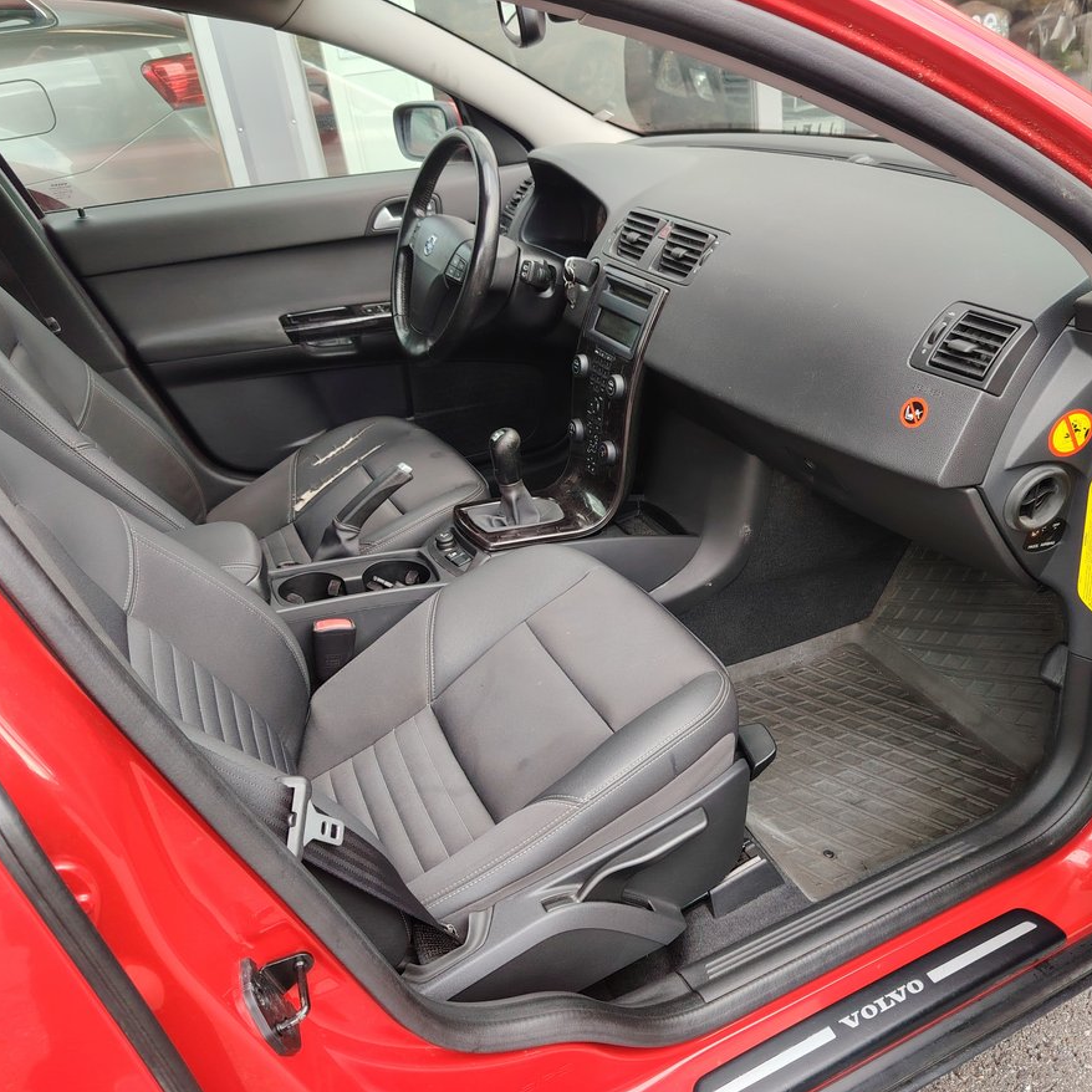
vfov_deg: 55.6
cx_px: 634
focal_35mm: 29
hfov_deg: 55.4
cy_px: 558
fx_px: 1035
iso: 191
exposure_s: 1/100
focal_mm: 5.25
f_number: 1.75
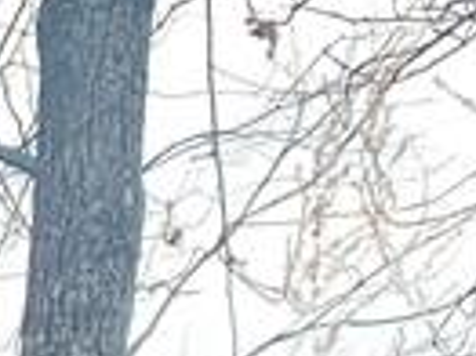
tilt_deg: -4.9
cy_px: 1024
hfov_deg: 8.2
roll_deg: +4.5
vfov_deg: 6.7
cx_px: -992
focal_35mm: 203
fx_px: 2789
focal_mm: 4.25
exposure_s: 1/201
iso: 25
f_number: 1.8
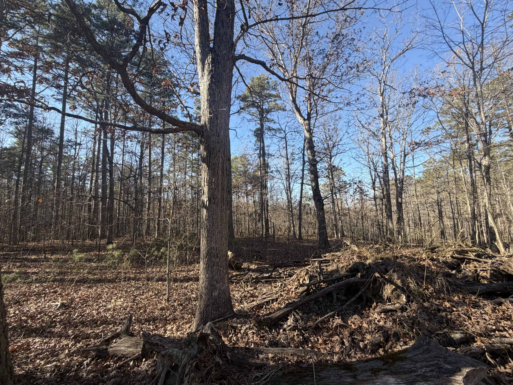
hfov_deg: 102.1
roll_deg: +0.9
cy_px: 192
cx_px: 256
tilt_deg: +6.4
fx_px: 207
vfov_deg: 85.7
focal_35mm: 14
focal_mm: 2.22
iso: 64
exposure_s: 1/502
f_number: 2.2
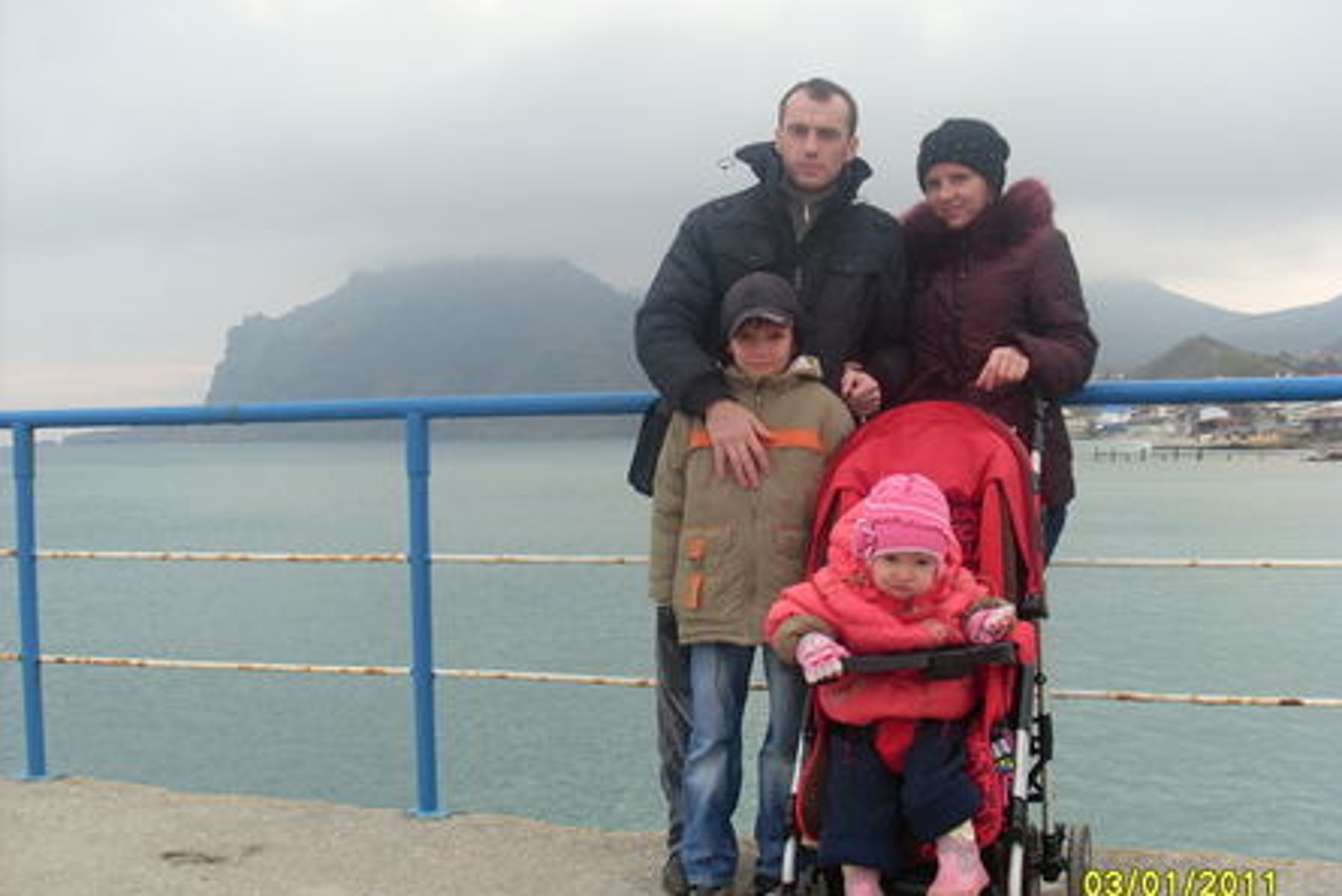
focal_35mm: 40
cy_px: 474
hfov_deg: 48.4
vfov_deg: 33.4
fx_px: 1492
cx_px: 676
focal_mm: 6.3
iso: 80
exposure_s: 1/90
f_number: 7.7
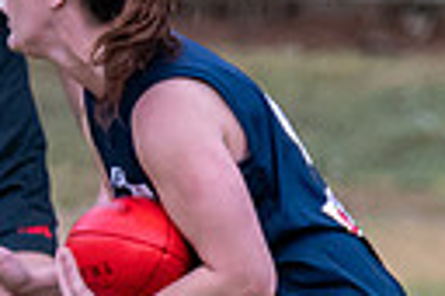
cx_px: 2
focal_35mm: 5177
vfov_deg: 0.3
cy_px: 399
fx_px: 63912
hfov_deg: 0.4
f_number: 7.1
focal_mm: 550
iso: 1250
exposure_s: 1/1250
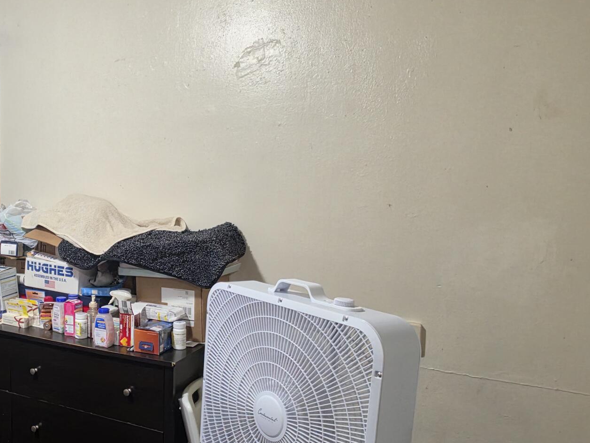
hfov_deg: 55.3
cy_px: 260
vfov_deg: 45.3
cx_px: 141
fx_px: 528
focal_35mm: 31
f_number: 1.9
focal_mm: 2.2
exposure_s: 1/60
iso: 320
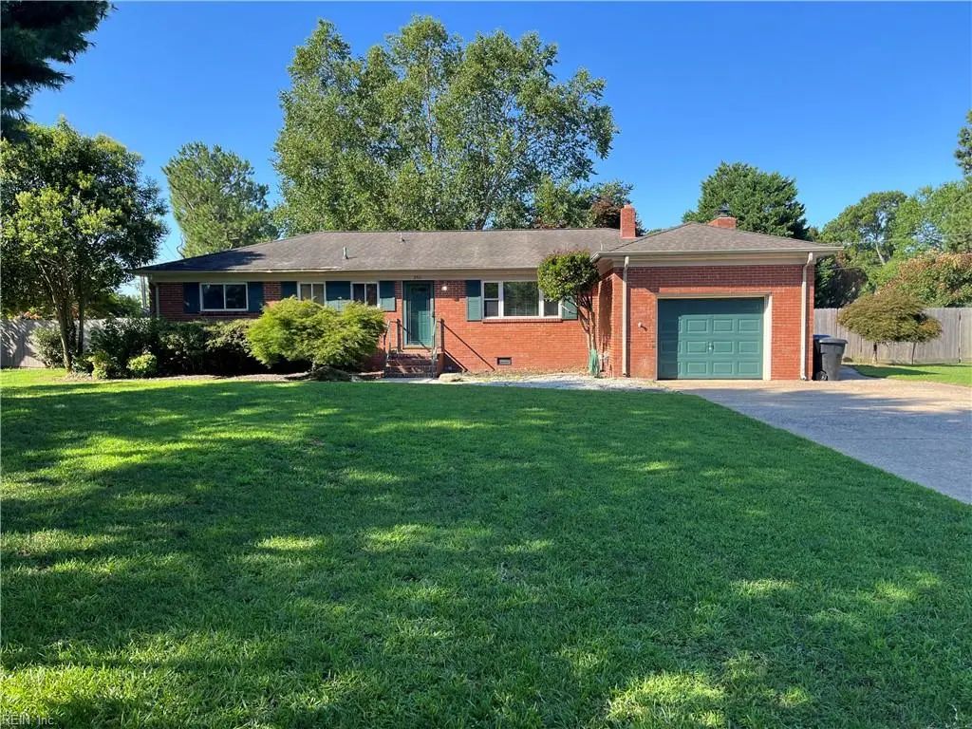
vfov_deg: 53.1
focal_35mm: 26
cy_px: 364
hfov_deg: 67.3
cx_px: 486
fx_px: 730
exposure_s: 1/992
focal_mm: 5.1
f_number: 1.6
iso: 50
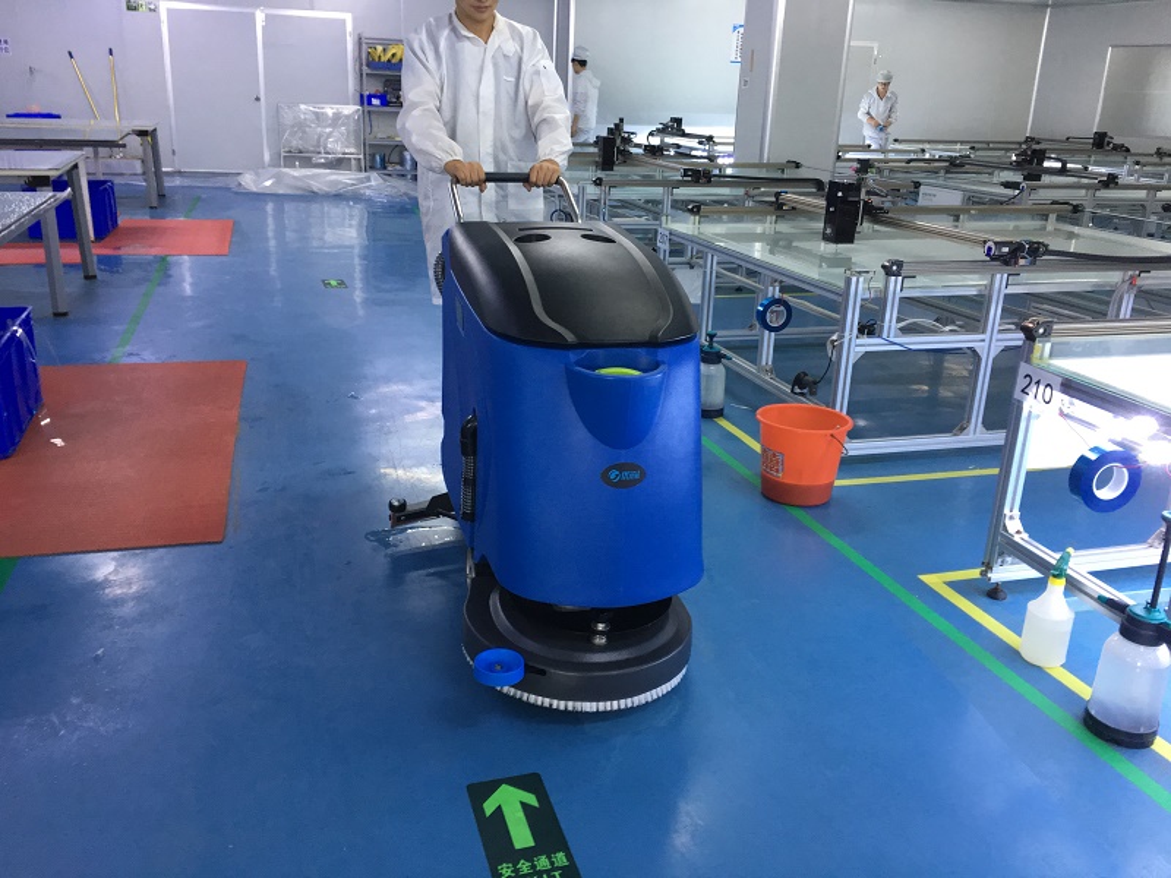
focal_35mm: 29
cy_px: 439
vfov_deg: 48.2
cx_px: 586
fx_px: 981
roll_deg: -1.4
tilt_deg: -19.7
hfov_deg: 61.7
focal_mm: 4.15
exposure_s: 1/33
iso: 125
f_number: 2.2
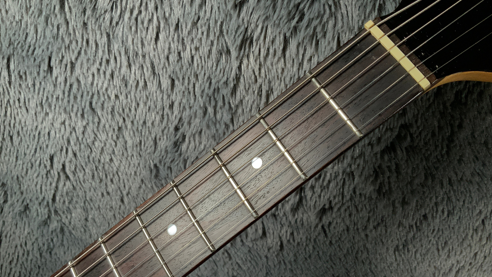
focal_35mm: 32
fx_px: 417
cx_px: 248
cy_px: 177
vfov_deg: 36.4
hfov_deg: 61.0
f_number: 1.8
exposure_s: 1/312
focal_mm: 3
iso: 32
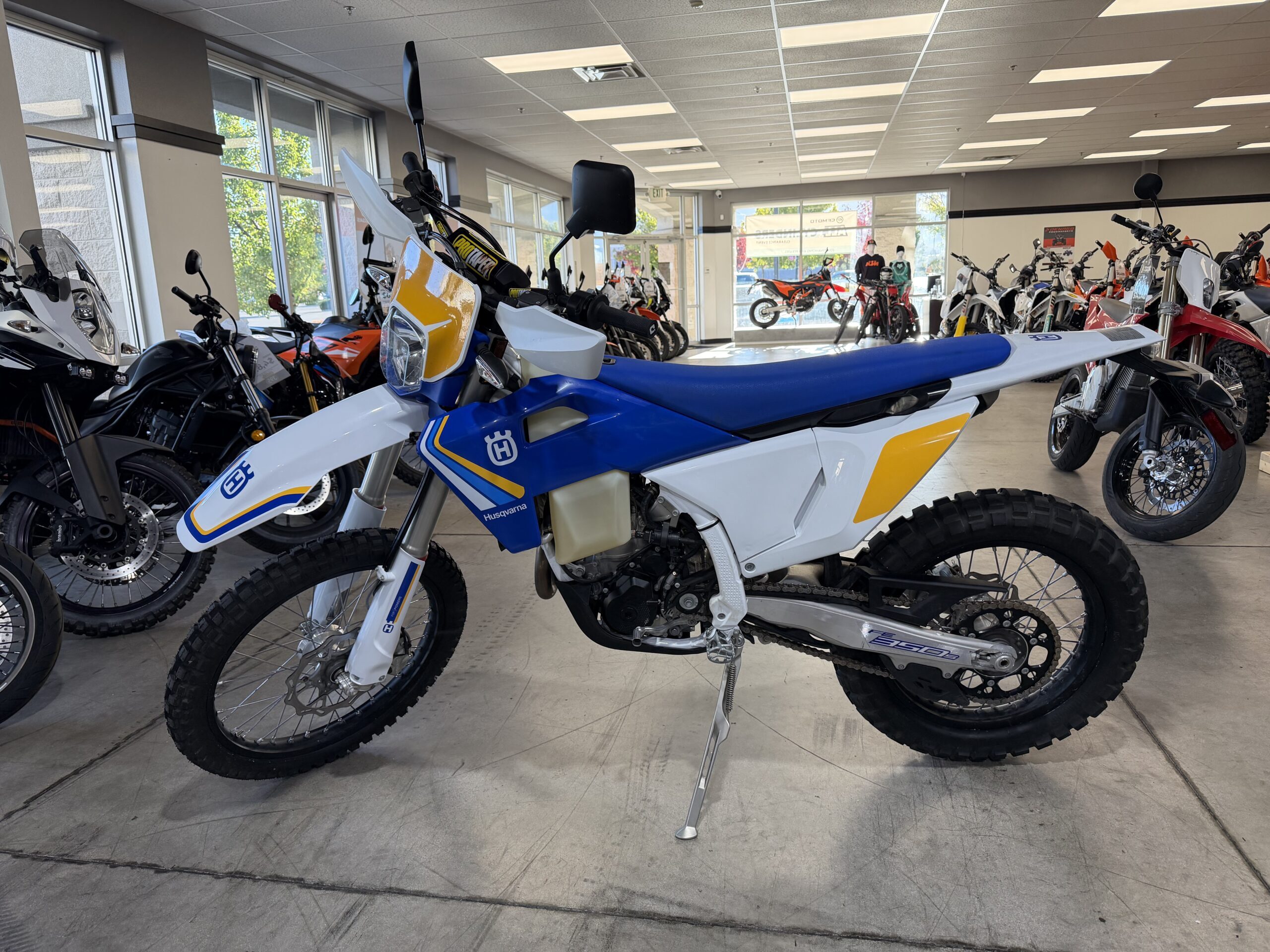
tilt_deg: -12.4
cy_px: 476
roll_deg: +2.2
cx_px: 635
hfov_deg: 71.6
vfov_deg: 56.8
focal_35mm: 24
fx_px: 881
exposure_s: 1/210
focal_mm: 6.76
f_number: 1.78
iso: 125
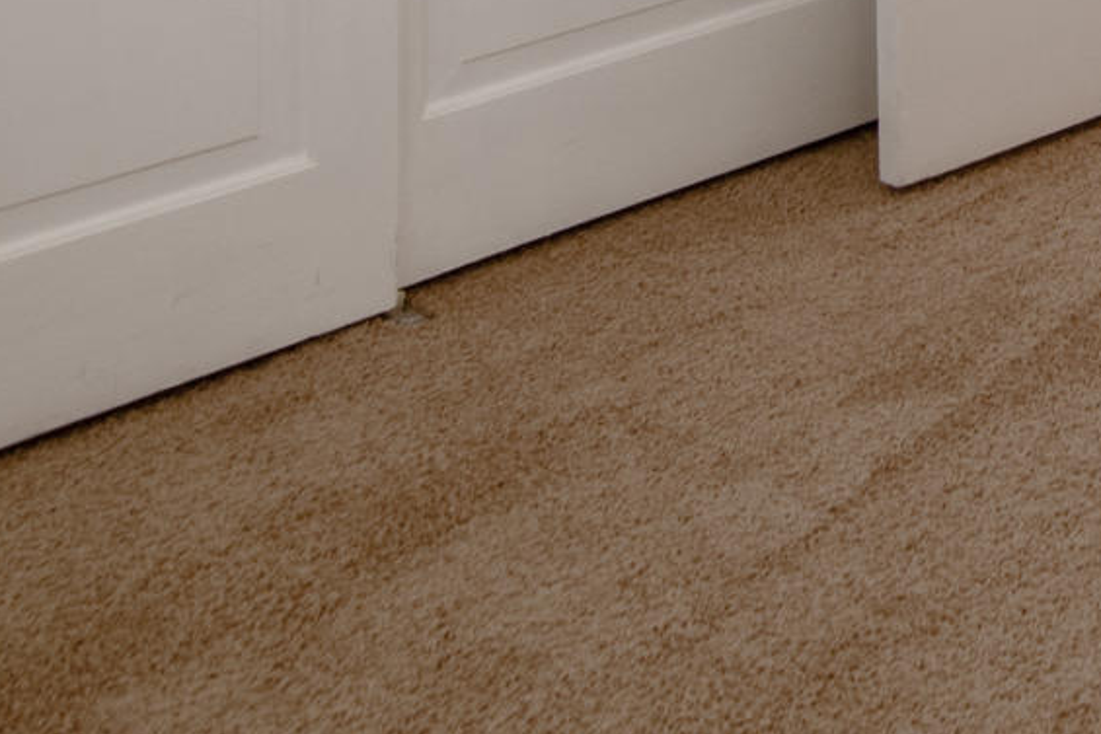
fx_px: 2600
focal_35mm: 85
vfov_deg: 13.1
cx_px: 1824
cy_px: -899
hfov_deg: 19.5
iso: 200
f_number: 7.1
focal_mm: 16
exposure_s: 1/6
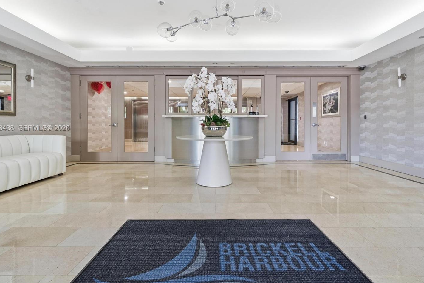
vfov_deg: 67.2
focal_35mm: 18
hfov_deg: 90.0
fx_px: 212
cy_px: 128
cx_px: 216
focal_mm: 16
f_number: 7.1
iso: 160
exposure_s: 1/25
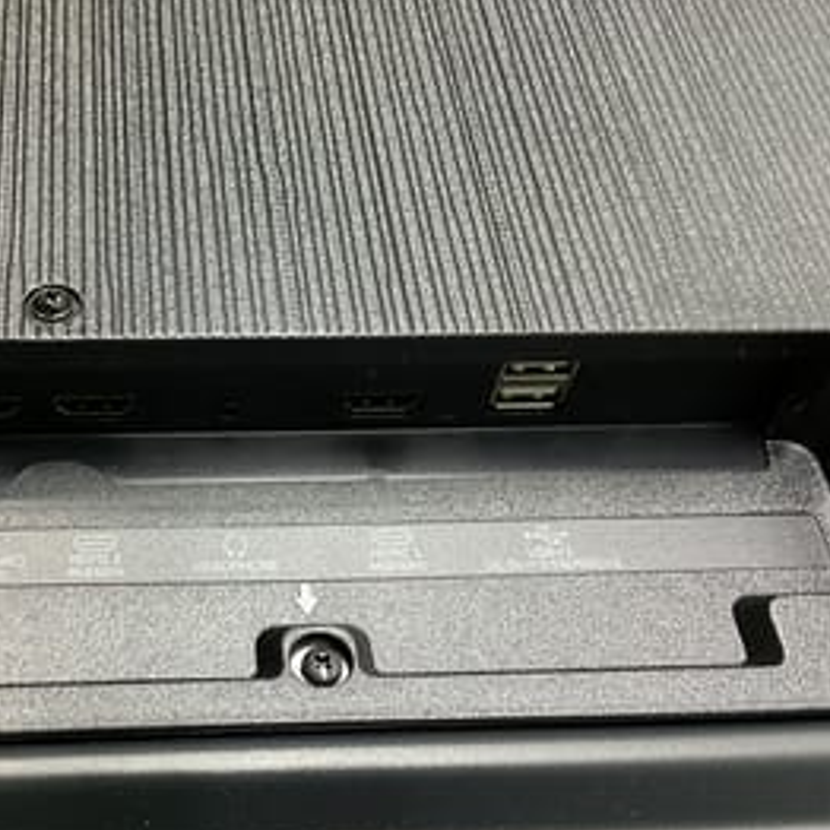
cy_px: 477
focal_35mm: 49
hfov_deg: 34.0
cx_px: 206
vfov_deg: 34.6
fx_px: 1329
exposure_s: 1/60
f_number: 1.8
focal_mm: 3
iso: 125
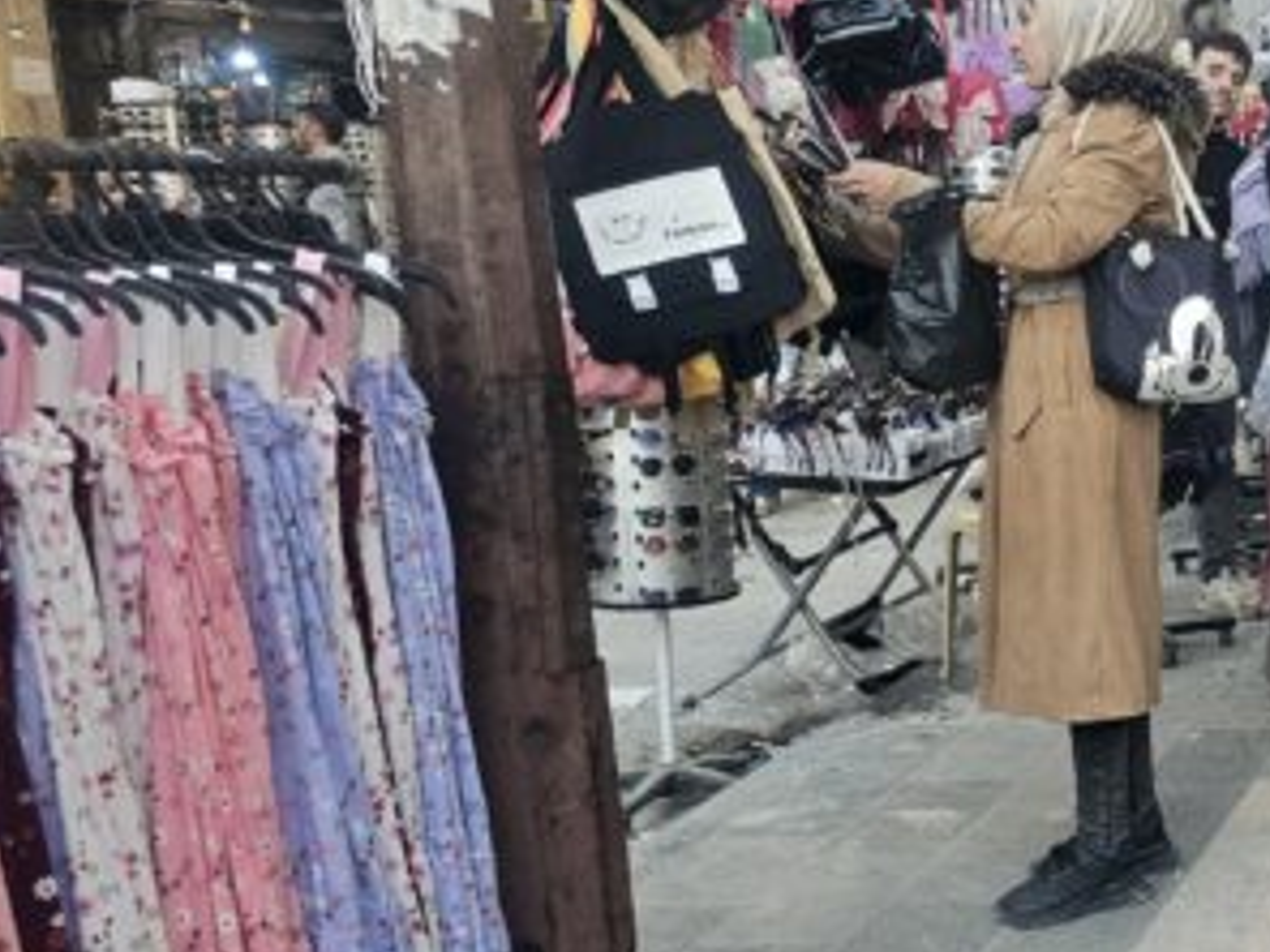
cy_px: 519
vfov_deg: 27.0
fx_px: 1981
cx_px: 1420
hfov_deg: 31.3
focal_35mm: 54
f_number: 1.7
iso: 40
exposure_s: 1/100
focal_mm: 6.3
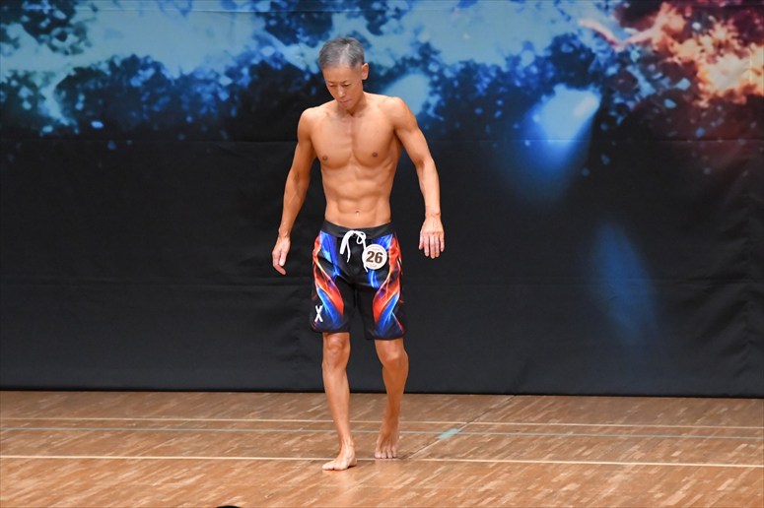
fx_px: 6364
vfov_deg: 4.6
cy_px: 254
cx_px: 382
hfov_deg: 6.9
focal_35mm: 300
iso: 8000
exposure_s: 1/400
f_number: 5.6
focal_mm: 200
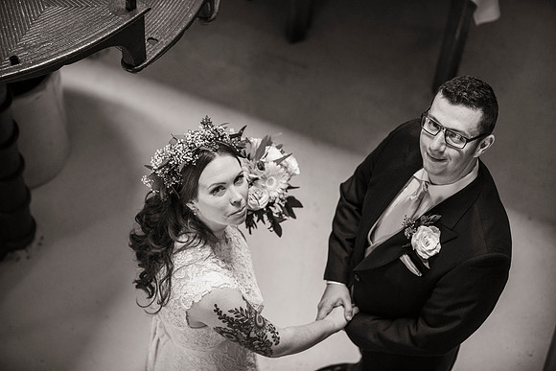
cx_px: 278
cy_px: 186
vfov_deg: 19.5
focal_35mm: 70
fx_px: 1081
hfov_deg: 28.8
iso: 1600
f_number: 2.8
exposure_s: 1/160
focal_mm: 70
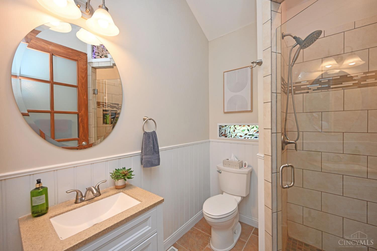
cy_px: 126
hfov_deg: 104.3
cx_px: 188
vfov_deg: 81.2
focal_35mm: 14
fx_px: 147
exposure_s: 1/60
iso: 220
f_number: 4
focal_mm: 14
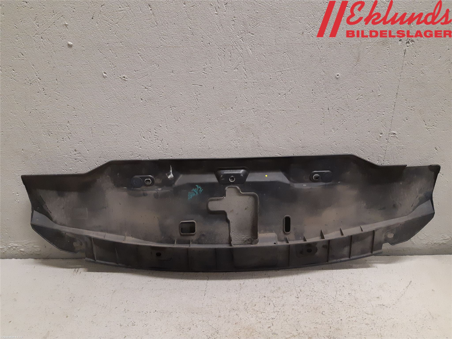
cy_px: 170
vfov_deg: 53.1
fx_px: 339
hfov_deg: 67.3
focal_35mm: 26
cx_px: 226
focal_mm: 3.93
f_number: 1.7
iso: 250
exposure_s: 1/60
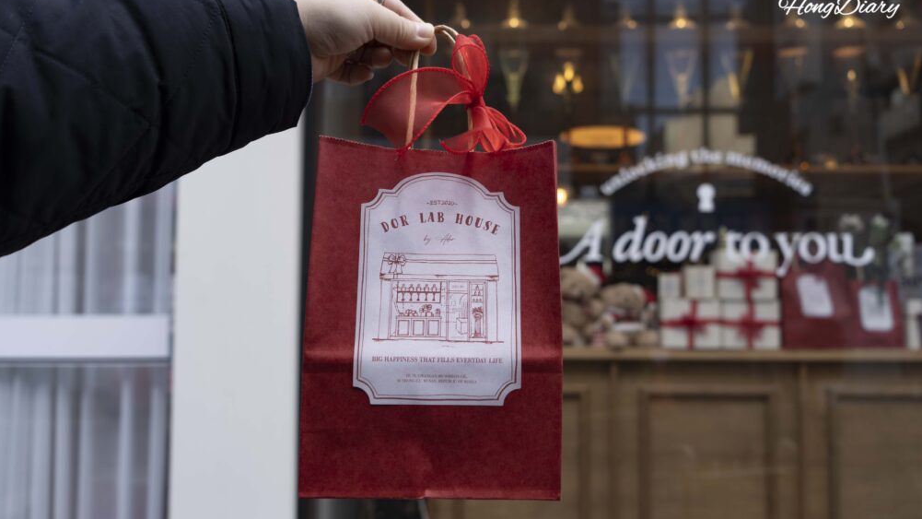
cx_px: 453
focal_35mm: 30
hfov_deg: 64.3
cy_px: 290
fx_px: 733
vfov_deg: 38.9
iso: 100
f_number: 4.5
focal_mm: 28
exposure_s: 1/80
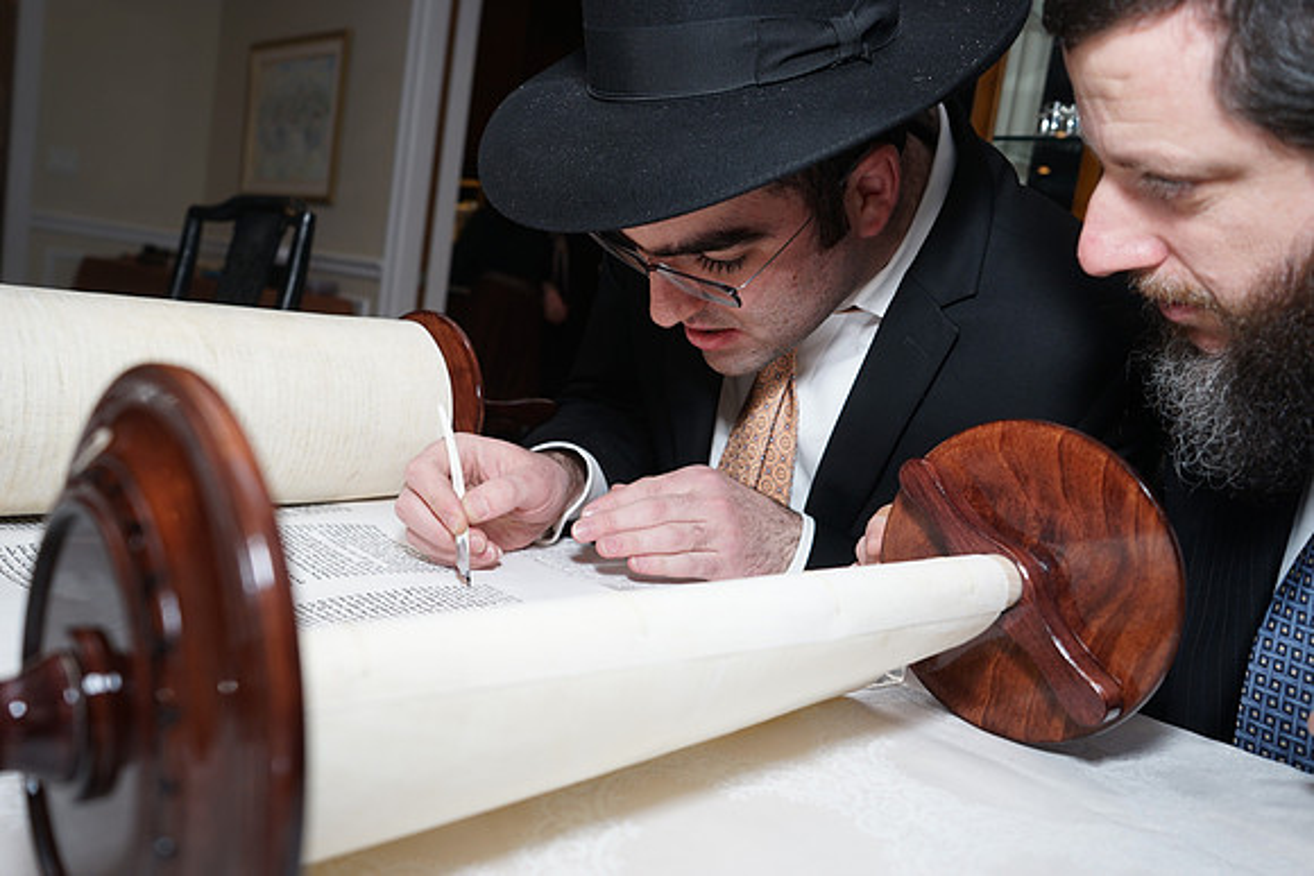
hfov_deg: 65.5
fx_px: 1022
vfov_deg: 46.4
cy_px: 438
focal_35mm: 28
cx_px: 657
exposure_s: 1/100
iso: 250
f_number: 5.6
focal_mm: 28
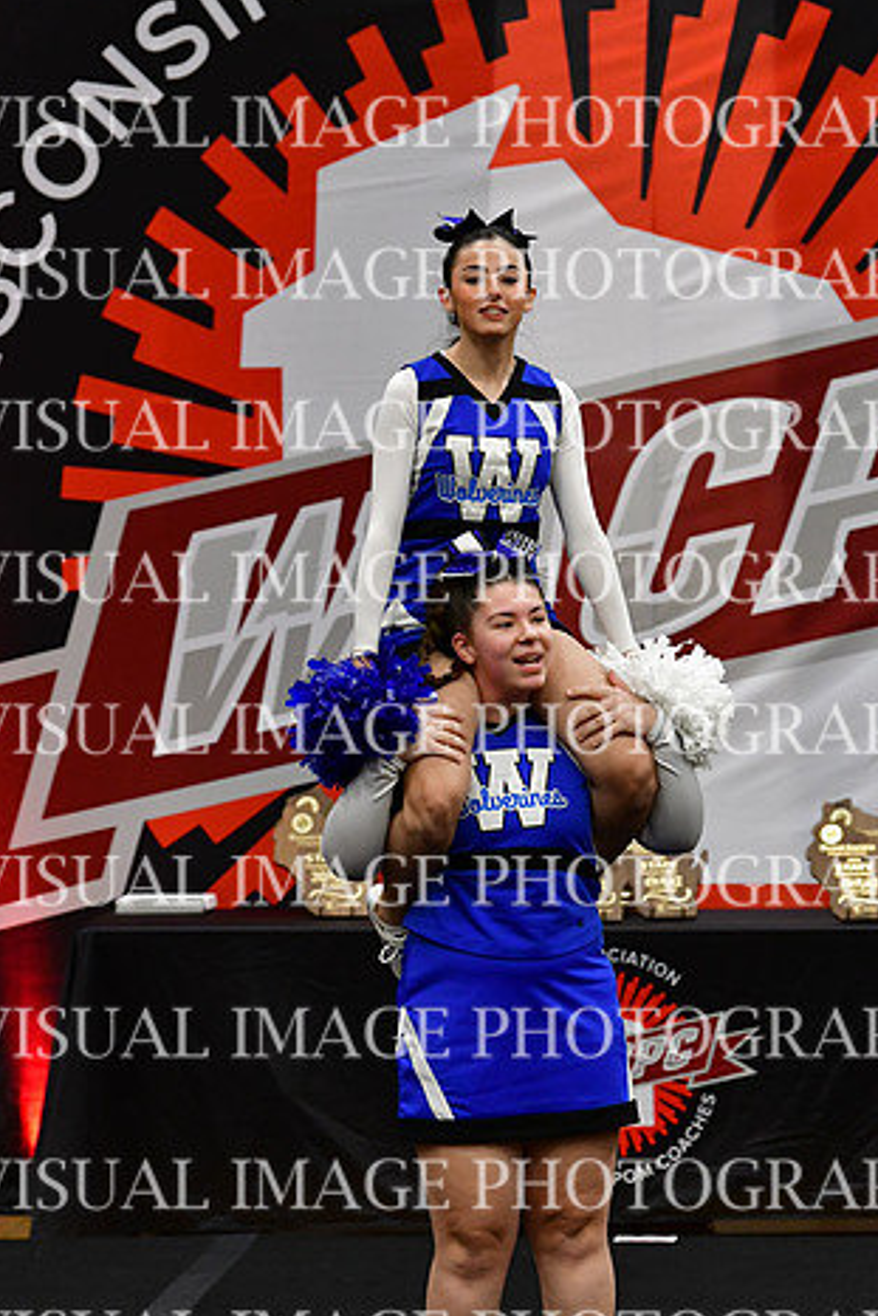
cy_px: 805
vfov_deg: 6.9
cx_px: 453
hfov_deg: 4.6
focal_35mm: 299
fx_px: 10929
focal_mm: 160
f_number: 4
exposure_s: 1/500
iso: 4000
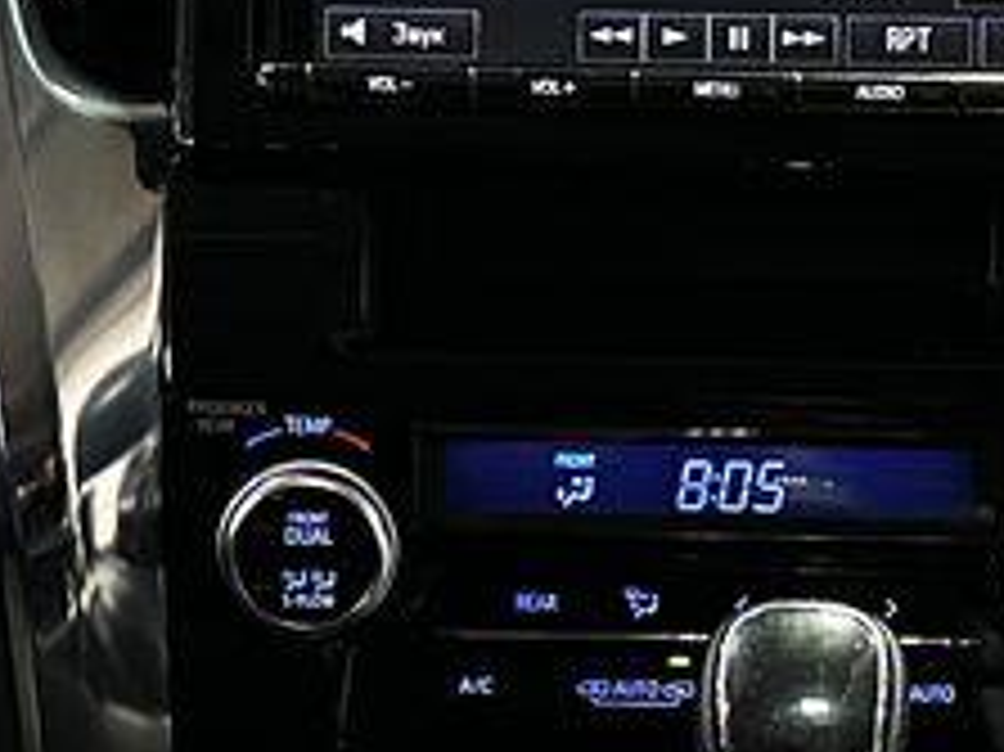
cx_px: 662
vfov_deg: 9.6
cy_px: 459
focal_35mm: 155
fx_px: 4493
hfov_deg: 12.7
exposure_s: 1/50
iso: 400
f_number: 1.78
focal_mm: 6.86
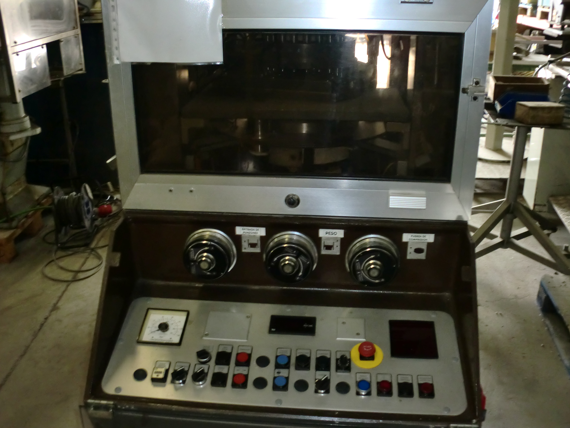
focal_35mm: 35
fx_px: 576
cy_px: 214
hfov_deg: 52.6
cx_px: 285
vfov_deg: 40.7
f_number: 3.1
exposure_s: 1/30
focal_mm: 6.3
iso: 400
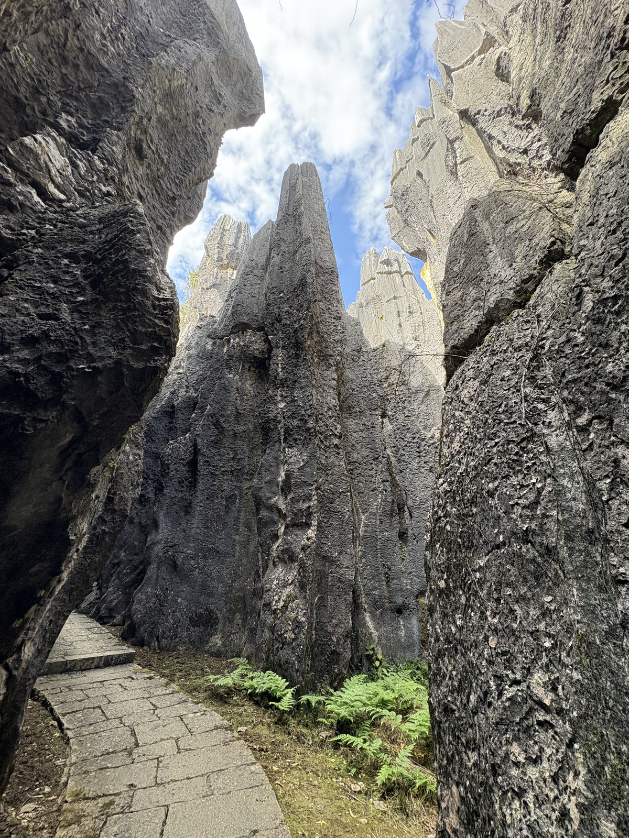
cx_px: 314
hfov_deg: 85.7
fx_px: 339
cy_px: 419
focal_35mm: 14
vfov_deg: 102.1
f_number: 2.2
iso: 100
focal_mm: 2.22
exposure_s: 1/126
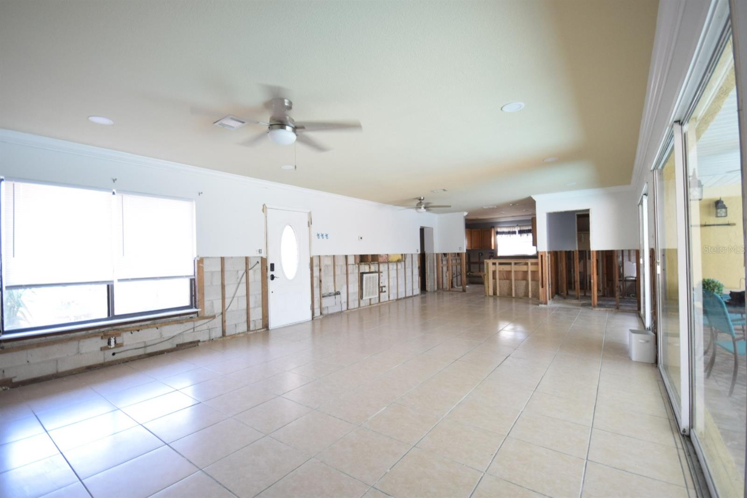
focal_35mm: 15
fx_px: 311
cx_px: 374
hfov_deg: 100.4
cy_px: 249
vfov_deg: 77.3
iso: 1250
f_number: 4
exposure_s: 1/50
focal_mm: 10
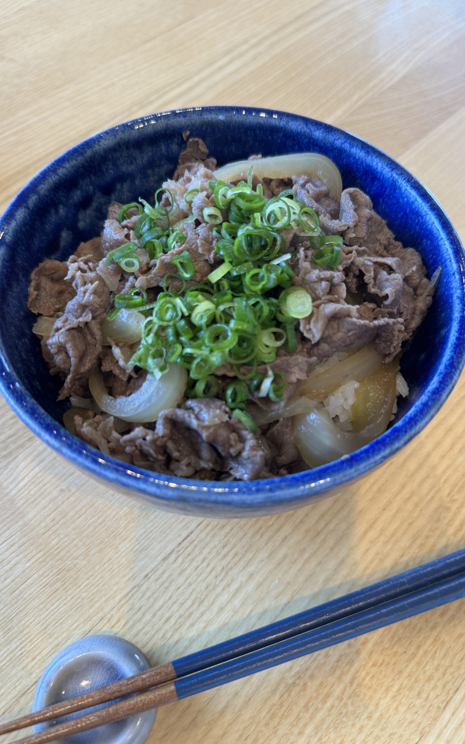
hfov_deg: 47.6
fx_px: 527
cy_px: 380
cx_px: 240
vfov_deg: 70.4
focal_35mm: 26
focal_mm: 6.76
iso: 125
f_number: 1.78
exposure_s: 1/60
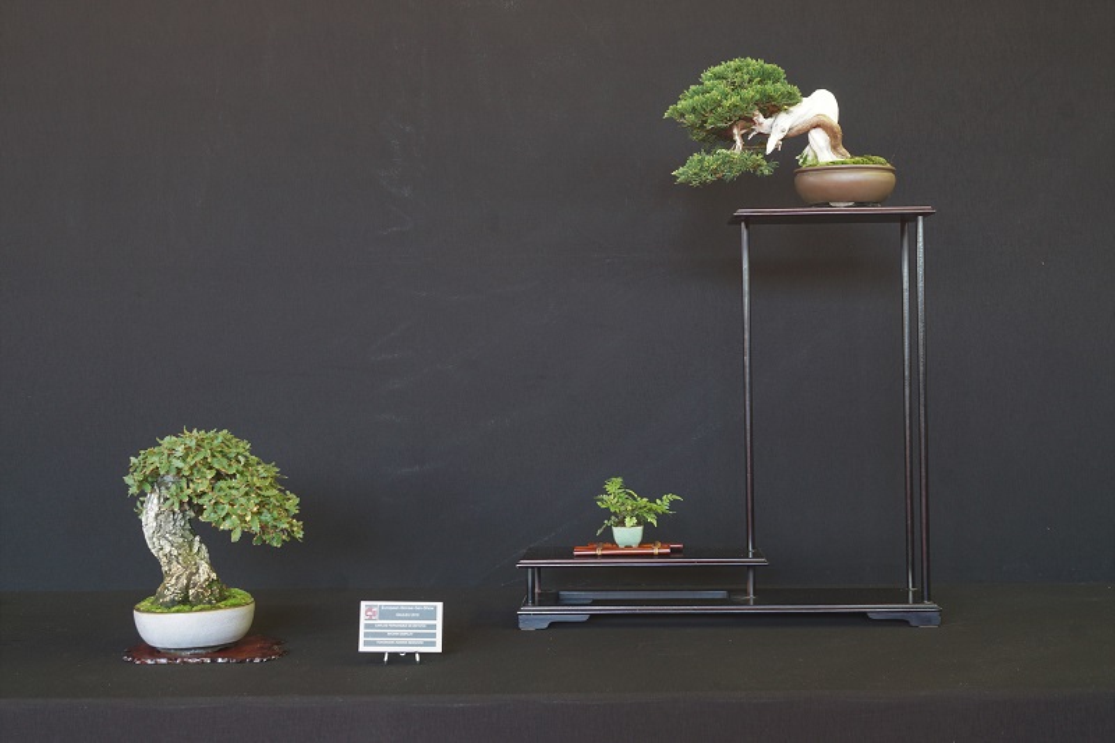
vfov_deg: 29.9
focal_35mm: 45
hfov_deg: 43.6
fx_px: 1393
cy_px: 372
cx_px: 558
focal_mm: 30
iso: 250
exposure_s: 1.3
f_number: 10
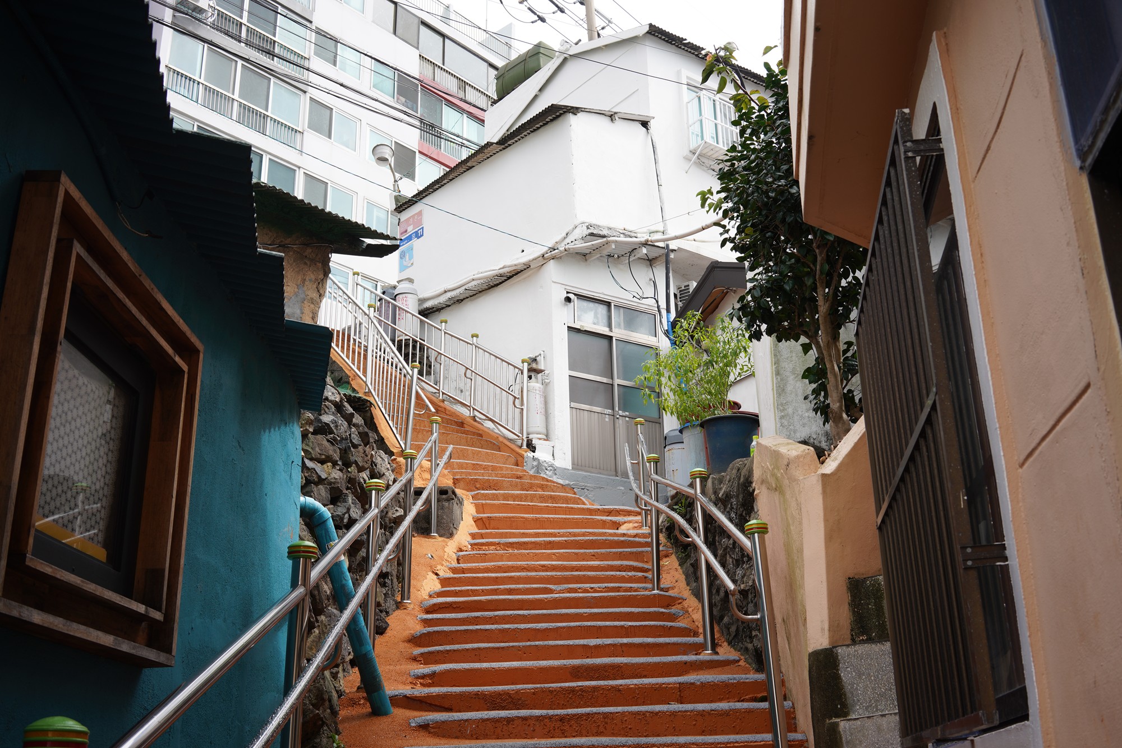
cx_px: 561
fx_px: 1091
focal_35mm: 35
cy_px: 374
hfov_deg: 54.4
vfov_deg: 37.9
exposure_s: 1/100
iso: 100
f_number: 9
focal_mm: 35
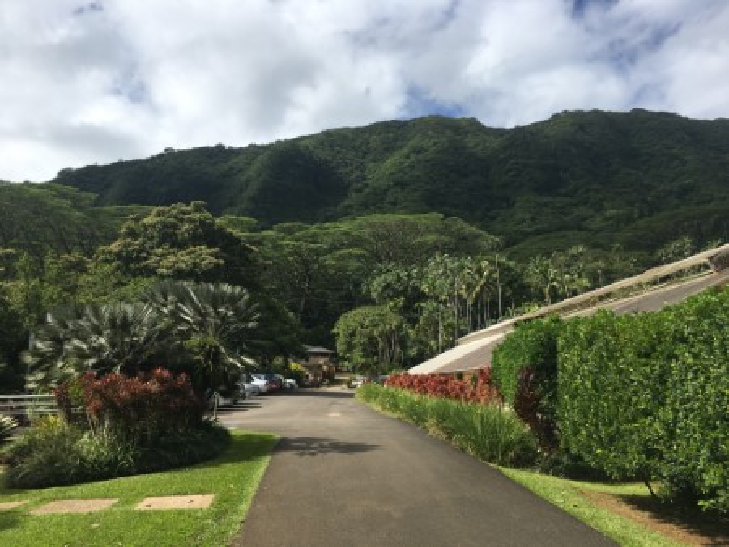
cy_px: 274
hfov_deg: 61.6
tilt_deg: +8.7
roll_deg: -1.6
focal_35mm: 29
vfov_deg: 48.3
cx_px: 364
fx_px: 611
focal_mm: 4.15
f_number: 2.2
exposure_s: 1/2137
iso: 25
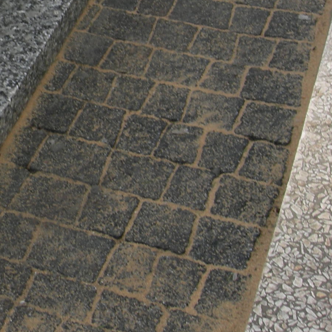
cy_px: -4
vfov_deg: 18.4
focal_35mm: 92
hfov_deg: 17.3
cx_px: -137
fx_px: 998
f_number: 4.8
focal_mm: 7.5
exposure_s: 1/137
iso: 64
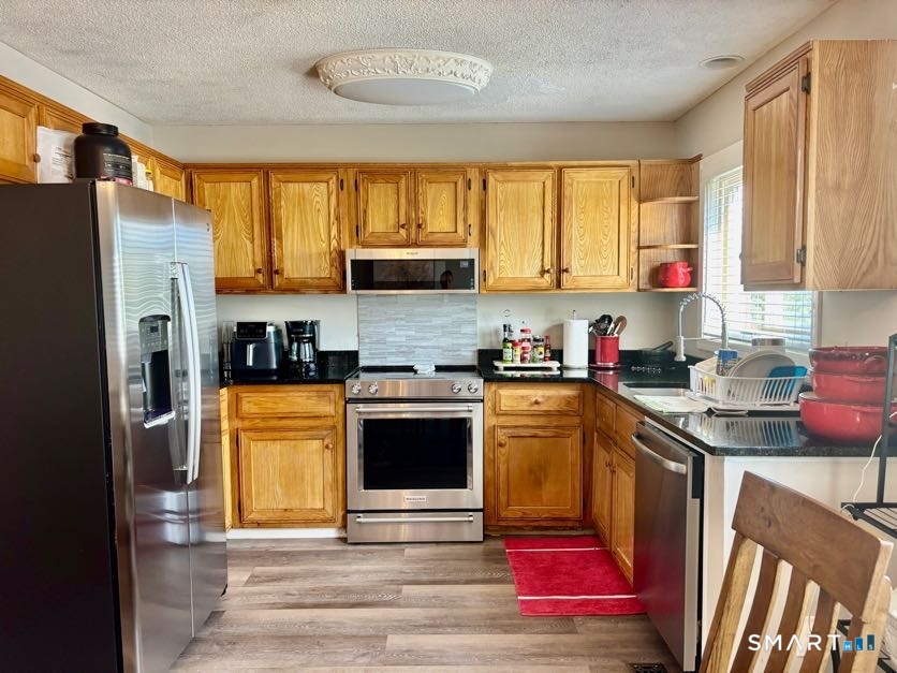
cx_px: 448
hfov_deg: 67.3
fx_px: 674
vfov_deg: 53.1
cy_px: 336
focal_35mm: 26
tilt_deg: -4.3
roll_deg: +0.5
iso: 125
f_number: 1.6
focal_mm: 5.96
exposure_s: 1/60
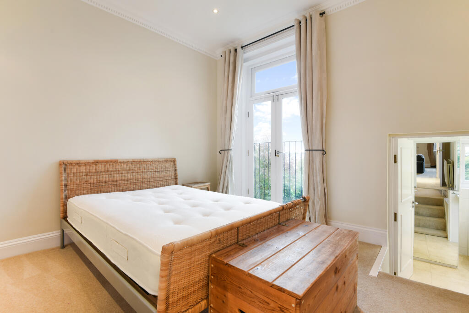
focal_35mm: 16
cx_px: 234
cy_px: 156
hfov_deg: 96.7
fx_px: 209
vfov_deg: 73.8
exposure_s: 1/3
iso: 320
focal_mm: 16
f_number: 8
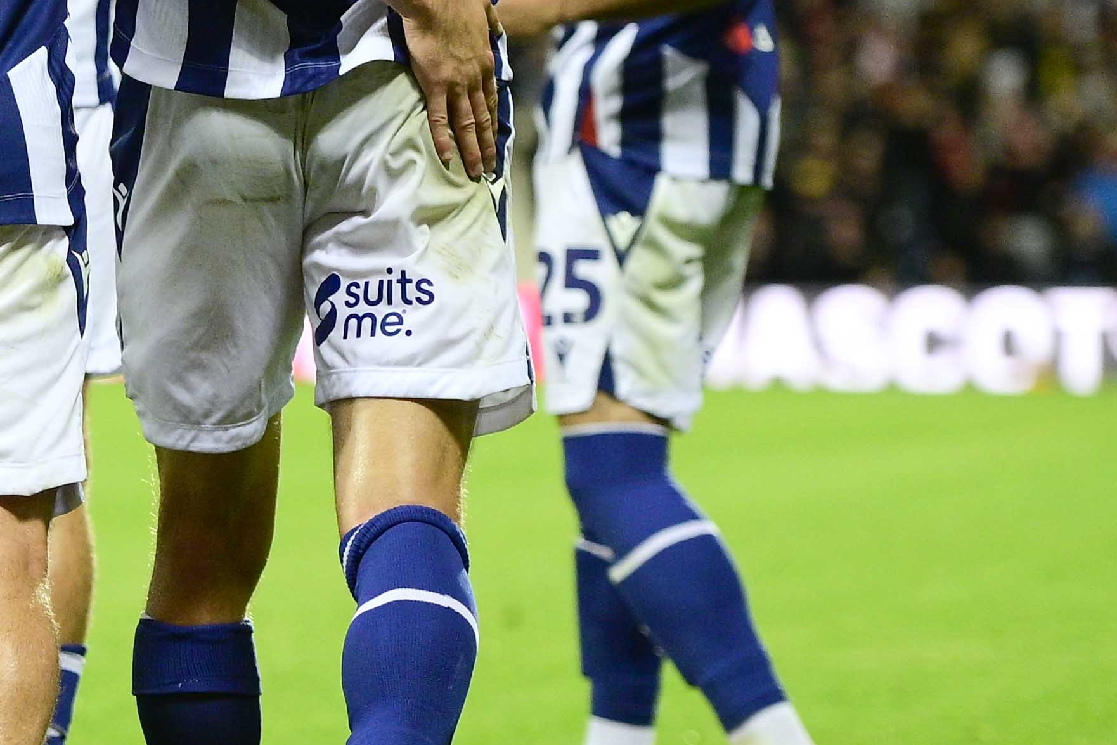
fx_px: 13311
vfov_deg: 3.2
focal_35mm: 429
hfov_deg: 4.8
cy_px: 194
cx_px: -563
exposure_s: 1/1600
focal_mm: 125
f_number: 2.8
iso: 2000
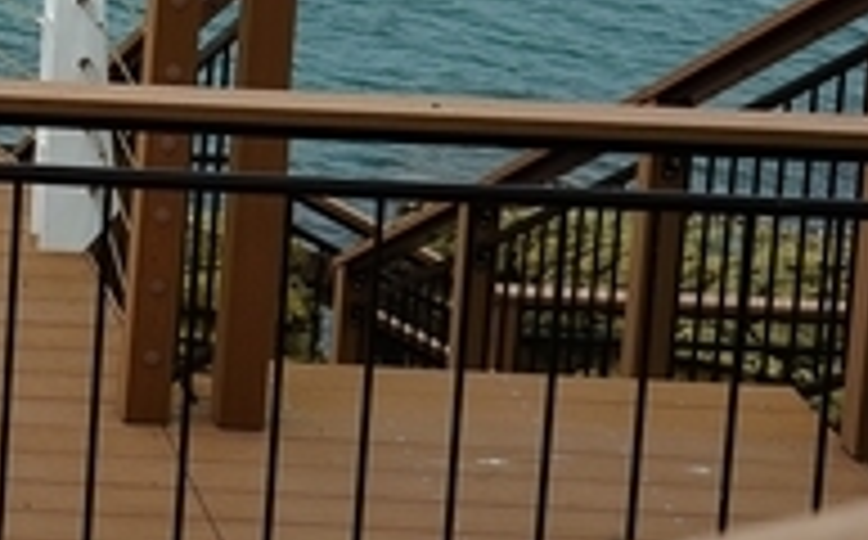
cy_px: -459
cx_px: -872
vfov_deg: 7.7
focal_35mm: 165
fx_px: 3898
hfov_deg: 11.4
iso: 100
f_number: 11
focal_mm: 39
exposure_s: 1/125
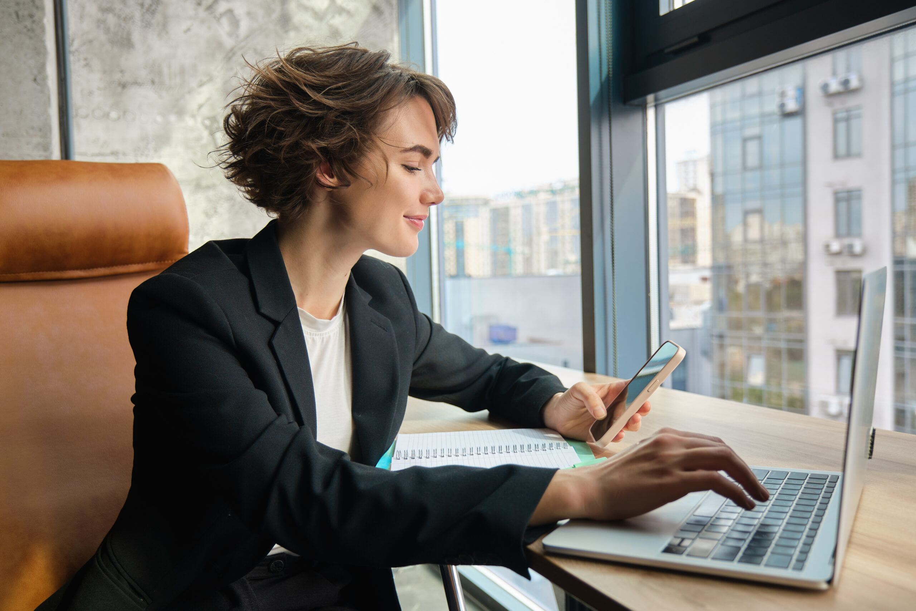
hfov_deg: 63.7
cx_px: 458
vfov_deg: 45.0
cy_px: 306
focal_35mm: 29
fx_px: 738
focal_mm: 19.4
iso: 250
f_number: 2.8
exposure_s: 1/250
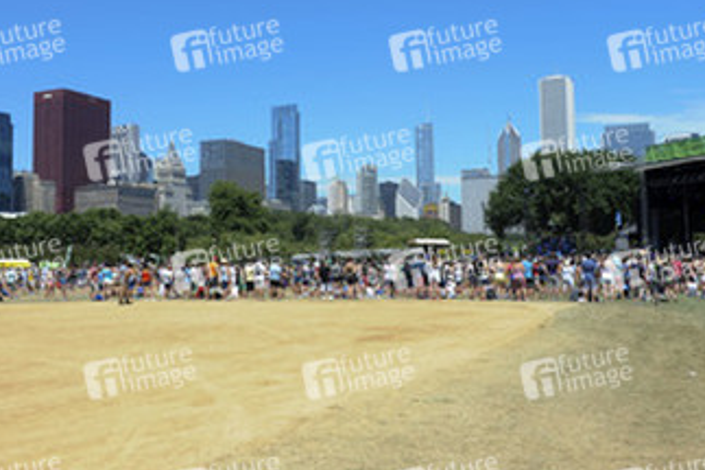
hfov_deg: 49.5
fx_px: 763
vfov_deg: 34.1
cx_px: 386
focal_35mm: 39
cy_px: 210
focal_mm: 28
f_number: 8
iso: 400
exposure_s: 1/400
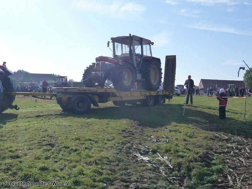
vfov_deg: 37.7
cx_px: 126
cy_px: 94
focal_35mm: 38
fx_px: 277
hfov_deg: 49.0
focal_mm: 6.3
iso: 160
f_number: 9
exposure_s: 1/250
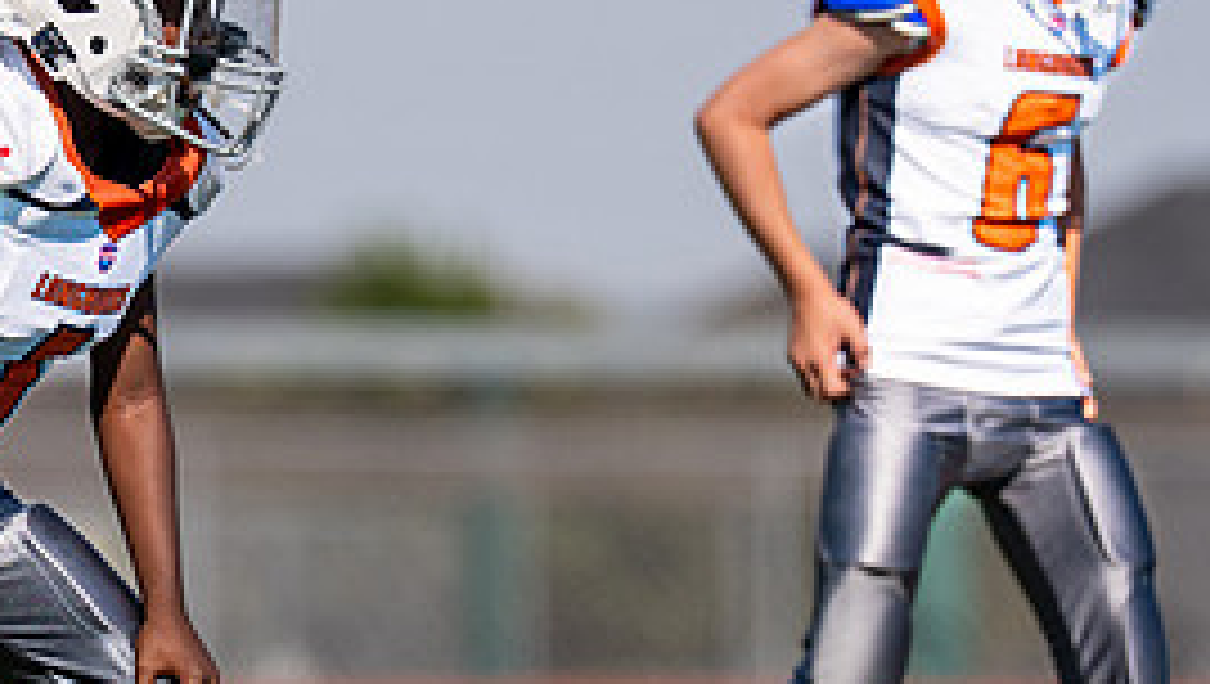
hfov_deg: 3.1
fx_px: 22227
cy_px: 270
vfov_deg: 1.8
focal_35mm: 692
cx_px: 94
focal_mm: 200
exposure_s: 1/3200
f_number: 2.8
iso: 100
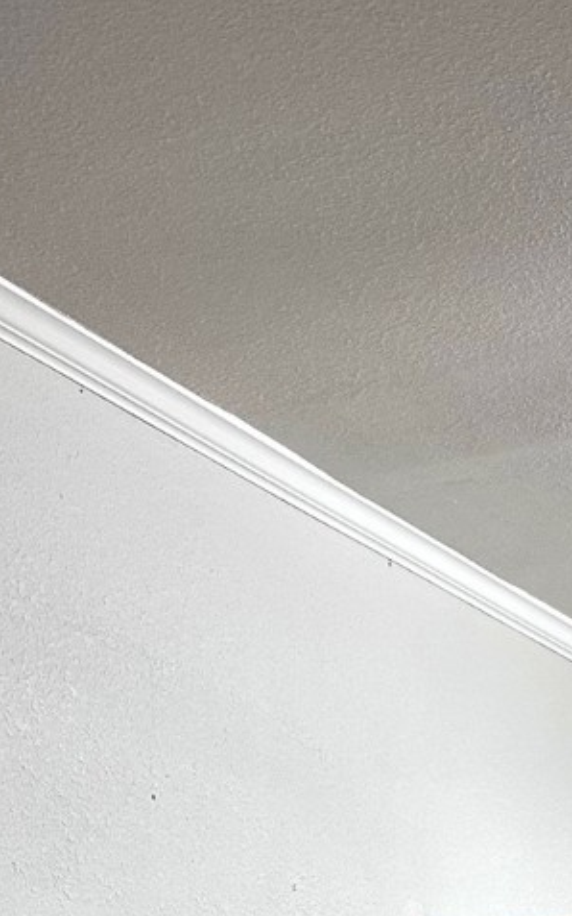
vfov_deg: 22.6
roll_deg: +1.4
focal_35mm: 82
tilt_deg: +3.0
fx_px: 2046
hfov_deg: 14.4
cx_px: 964
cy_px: 1181
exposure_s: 1/60
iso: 160
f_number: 1.78
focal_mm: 6.86
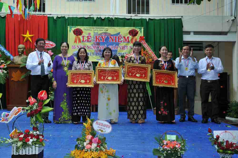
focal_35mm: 36
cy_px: 79
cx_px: 119
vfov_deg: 36.8
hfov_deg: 53.2
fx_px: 238
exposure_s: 1/60
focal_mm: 24
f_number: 10
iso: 200
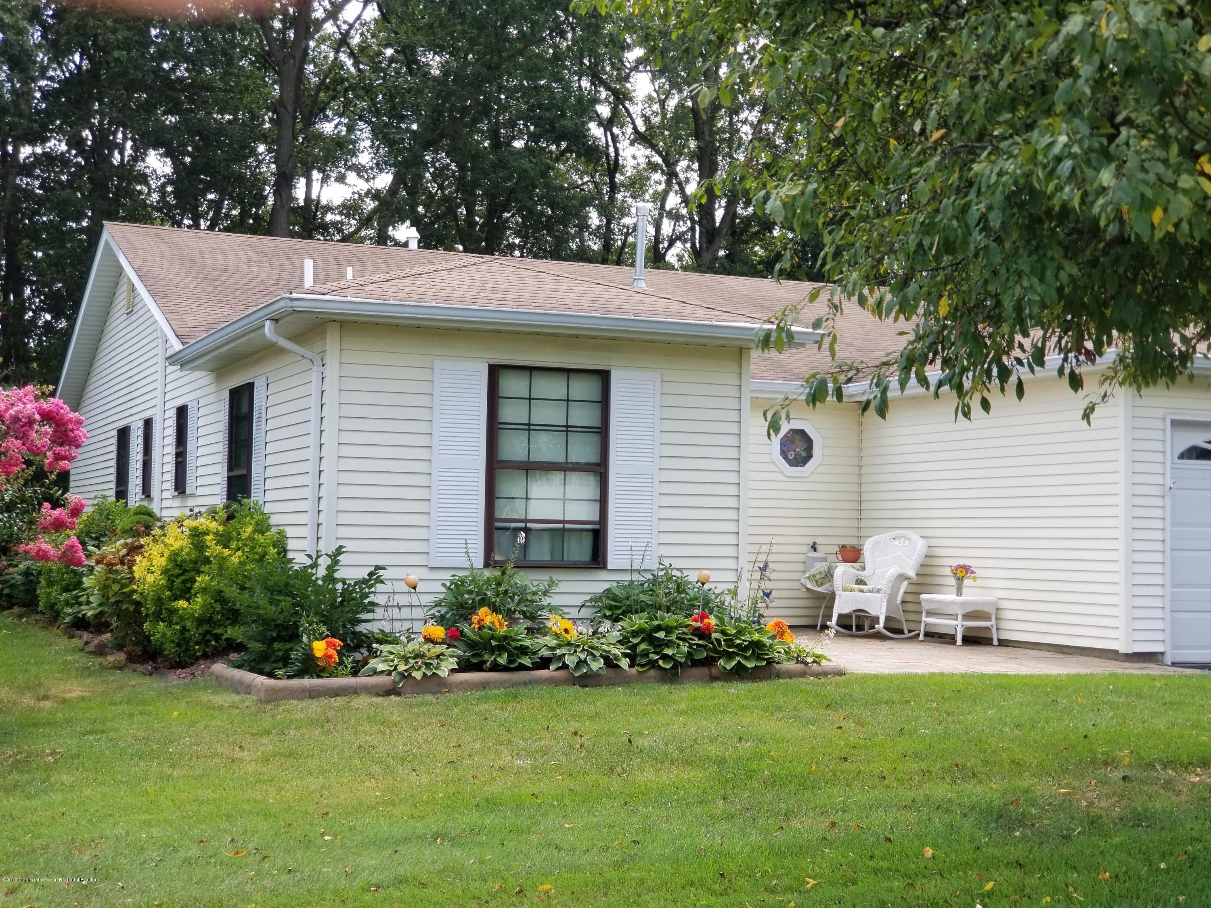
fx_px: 1819
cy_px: 454
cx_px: 606
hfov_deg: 36.8
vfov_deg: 28.0
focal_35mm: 52
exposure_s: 1/192
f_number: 2.4
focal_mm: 6
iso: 25
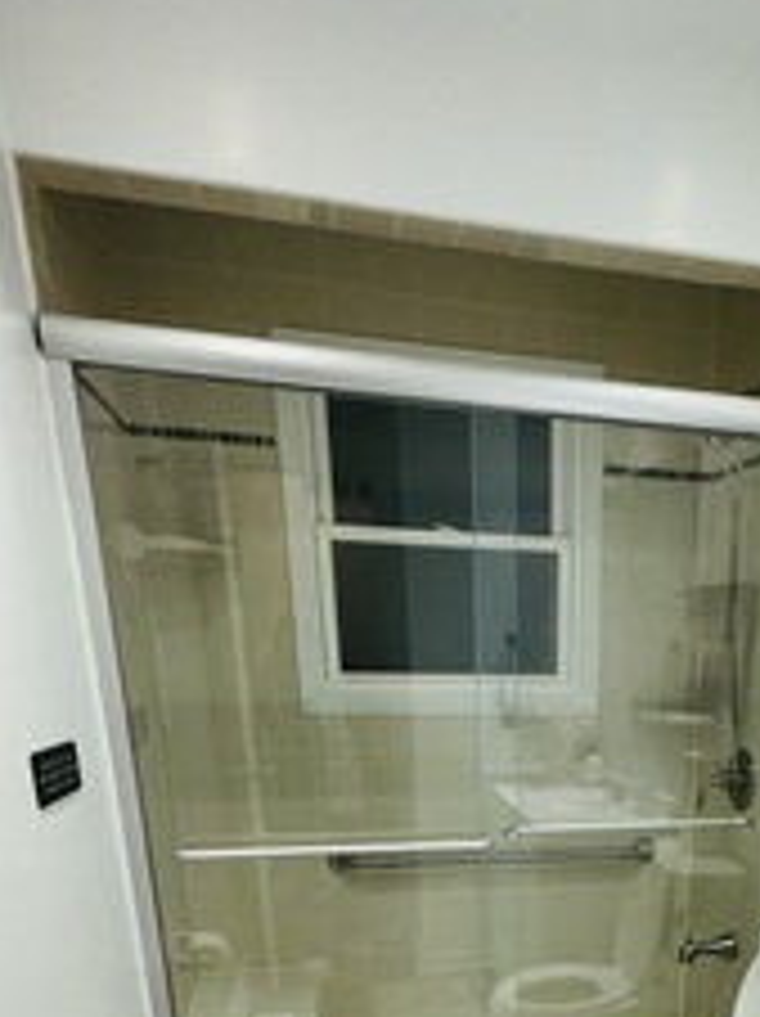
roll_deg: -1.1
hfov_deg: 43.1
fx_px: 909
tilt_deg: -18.2
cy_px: 950
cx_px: 618
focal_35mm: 31
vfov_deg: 50.5
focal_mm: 2.22
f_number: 2.2
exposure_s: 1/120
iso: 80
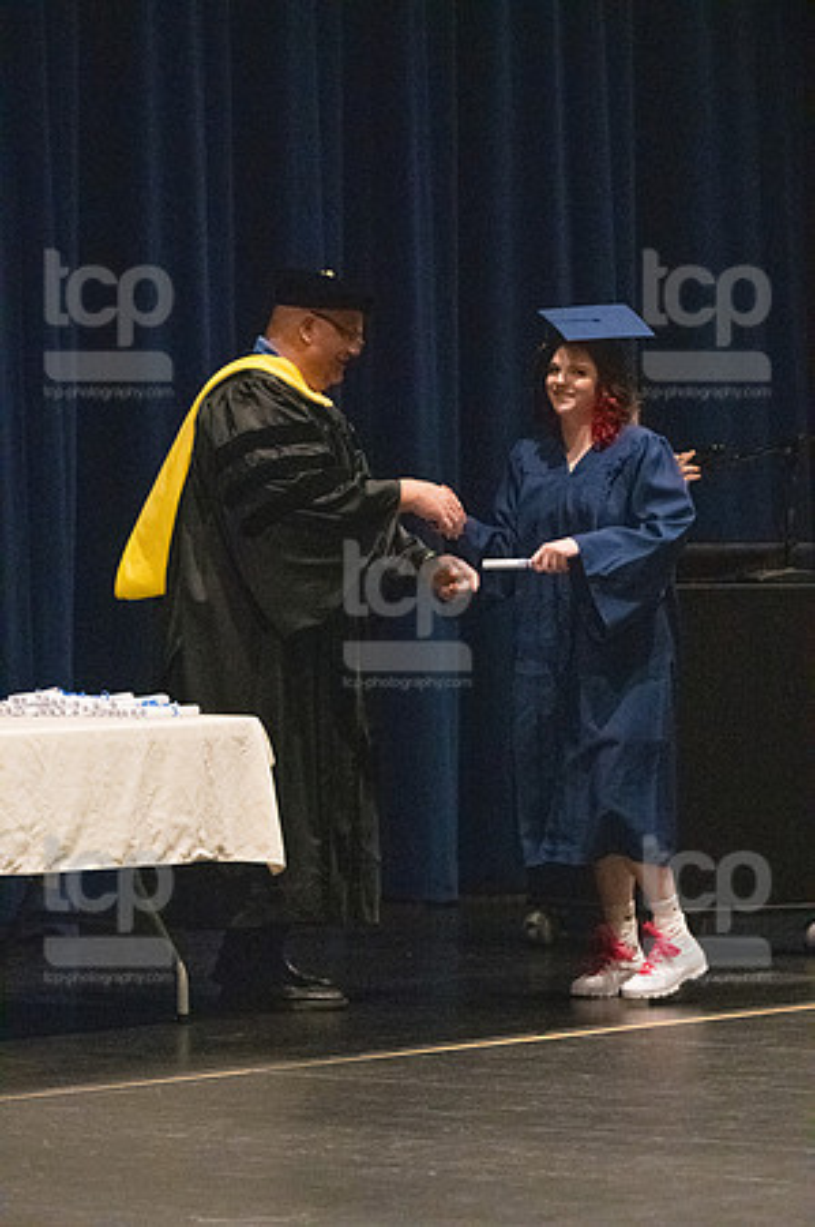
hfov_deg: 7.0
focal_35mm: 195
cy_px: 614
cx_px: 408
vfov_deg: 10.6
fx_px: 6637
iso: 10000
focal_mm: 130
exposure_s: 1/400
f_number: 3.2
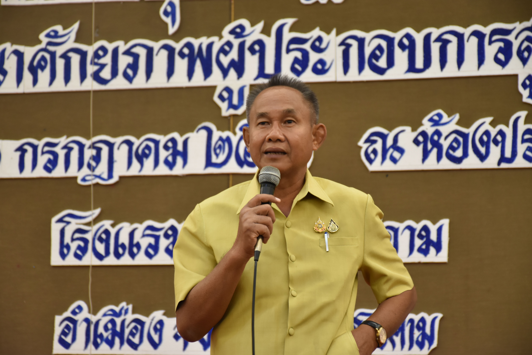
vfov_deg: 10.8
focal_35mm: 128
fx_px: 1884
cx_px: 266
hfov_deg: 16.1
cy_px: 178
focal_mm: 85
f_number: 5.3
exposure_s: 1/20
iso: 800
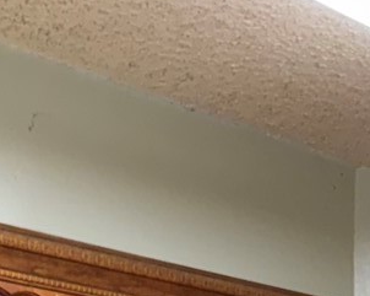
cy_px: 1067
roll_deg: -0.1
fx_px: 1630
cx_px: 410
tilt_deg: -15.0
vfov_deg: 7.9
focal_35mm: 149
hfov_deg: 12.7
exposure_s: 1/120
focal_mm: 6.76
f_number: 1.78
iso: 200
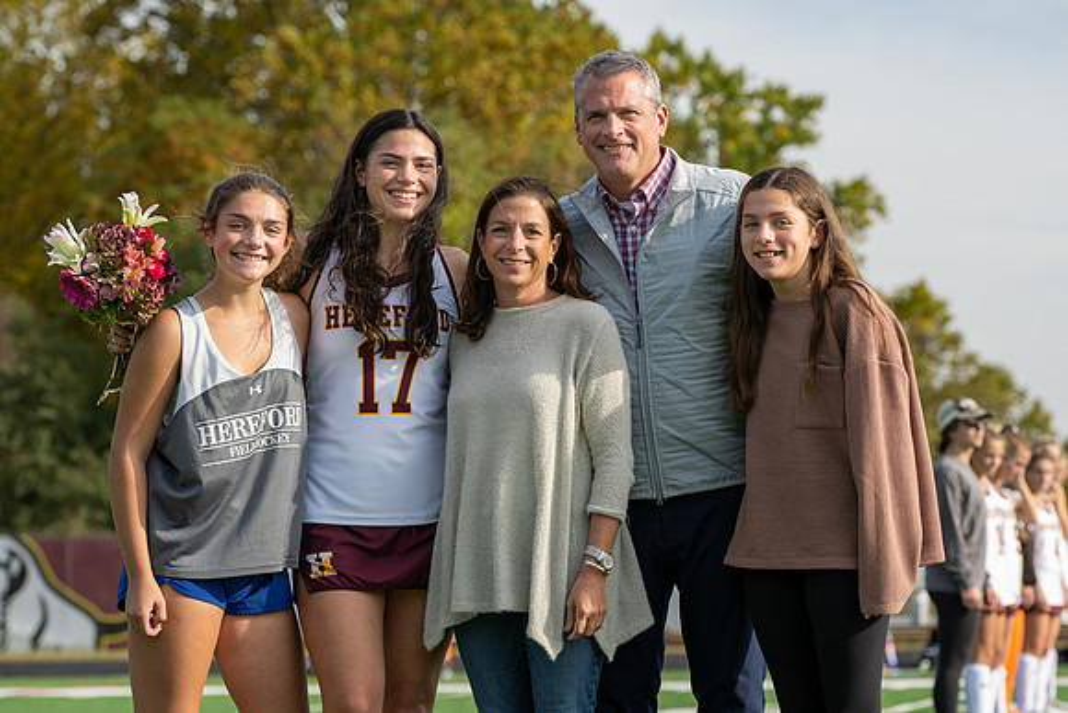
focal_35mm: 124
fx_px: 3671
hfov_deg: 16.6
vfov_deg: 11.1
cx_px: 549
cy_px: 364
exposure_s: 1/1250
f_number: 5
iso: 250
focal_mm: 105
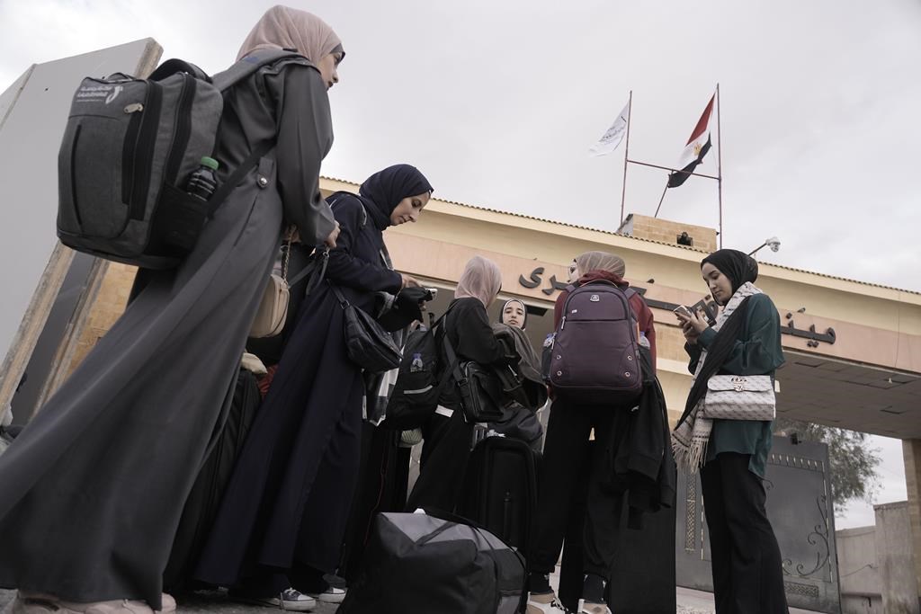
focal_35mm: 24
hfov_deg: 73.7
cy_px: 307
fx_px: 614
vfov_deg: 53.1
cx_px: 460
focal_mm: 24
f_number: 4
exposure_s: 1/500
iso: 400
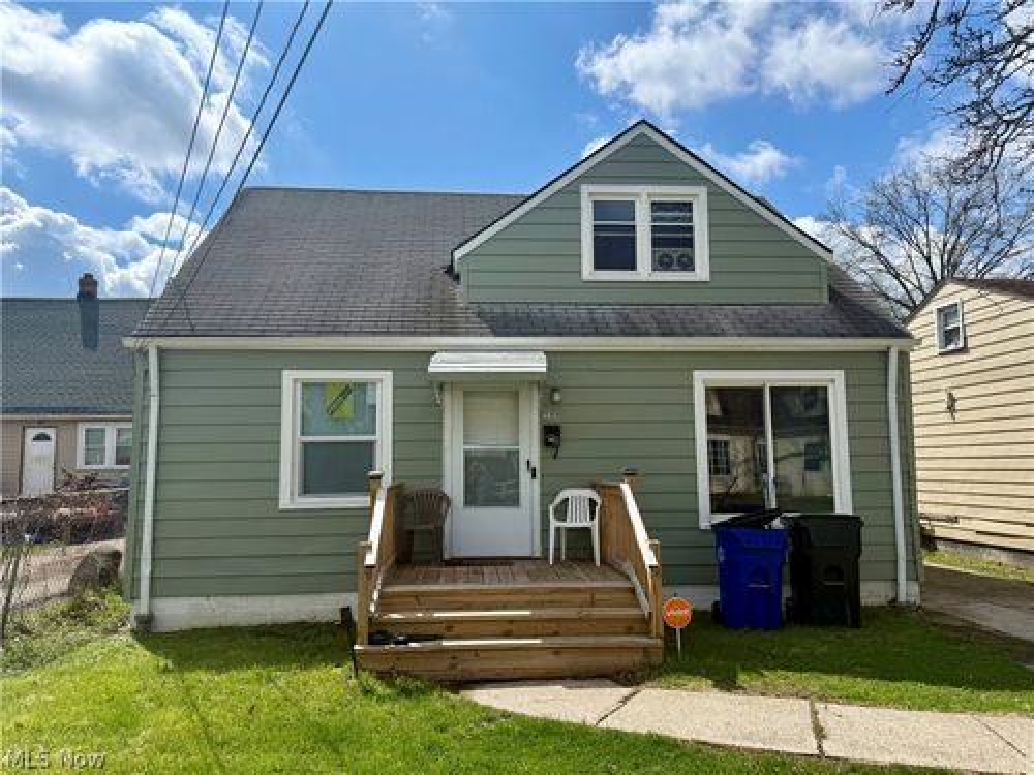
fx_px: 717
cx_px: 517
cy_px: 388
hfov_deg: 71.6
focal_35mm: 24
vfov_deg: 56.8
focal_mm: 6.76
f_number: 1.78
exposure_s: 1/7353
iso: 80
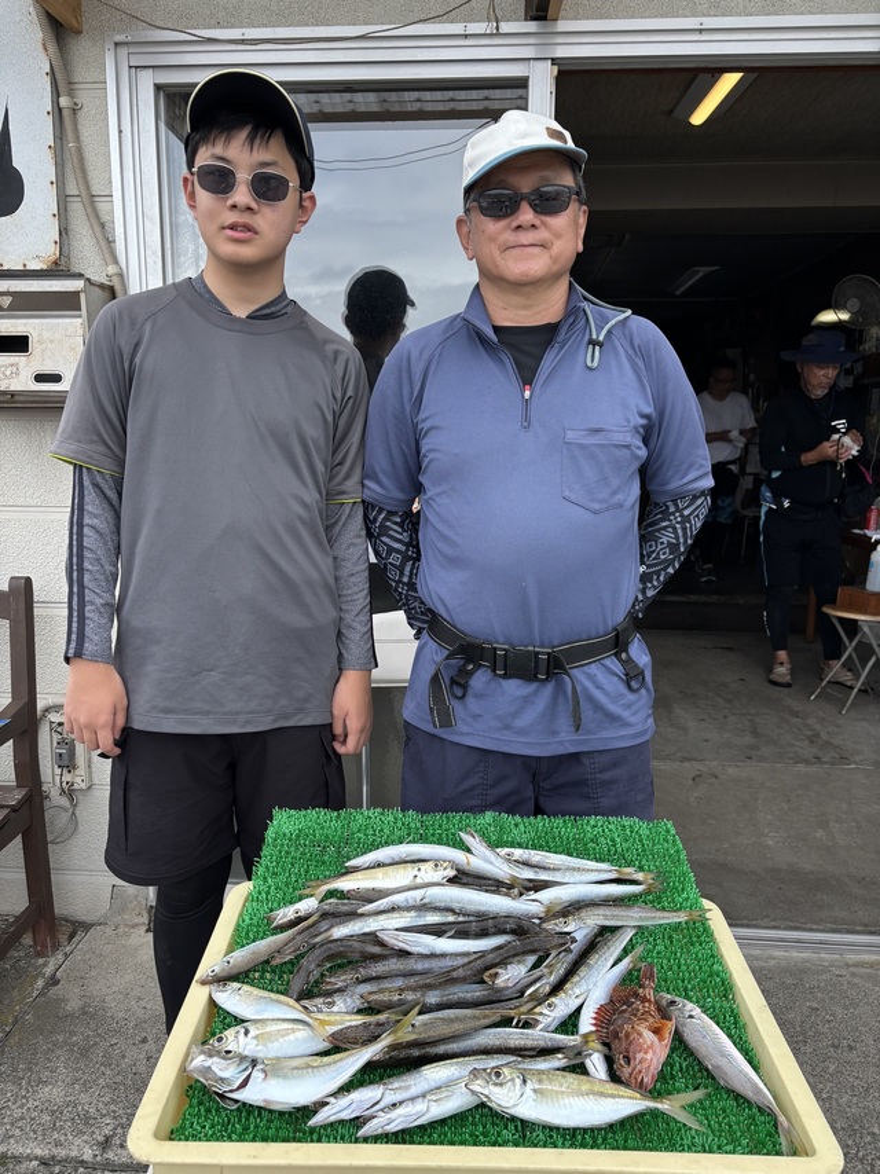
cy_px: 587
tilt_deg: -10.1
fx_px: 882
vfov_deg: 67.3
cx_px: 440
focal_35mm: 26
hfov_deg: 53.0
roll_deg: -1.0
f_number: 1.6
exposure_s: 1/831
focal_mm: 5.96
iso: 50
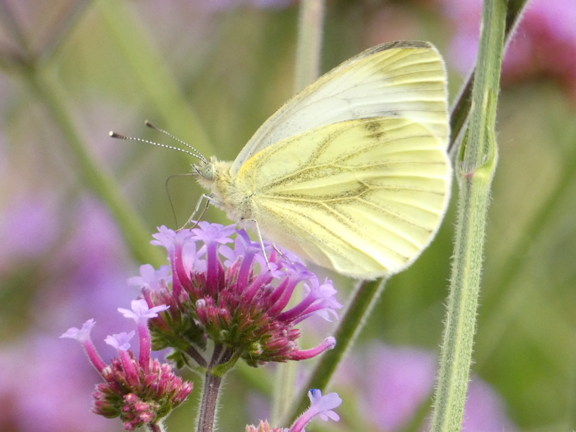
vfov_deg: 2.9
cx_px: 288
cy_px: 216
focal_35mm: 515
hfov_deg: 3.8
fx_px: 8571
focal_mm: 92.3
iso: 400
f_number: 5.6
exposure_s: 1/100
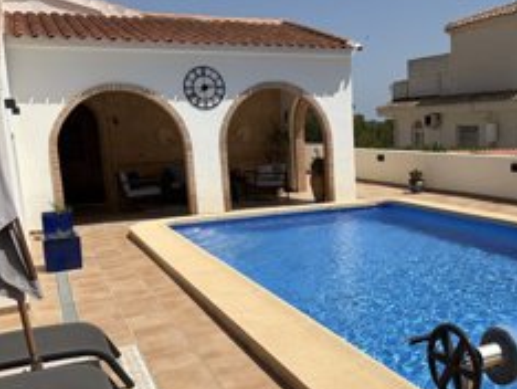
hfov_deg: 45.8
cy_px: 228
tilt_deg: -10.5
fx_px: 598
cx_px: 360
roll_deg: +2.0
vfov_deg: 35.9
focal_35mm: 40
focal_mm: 5.96
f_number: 1.6
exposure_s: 1/7813
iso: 50
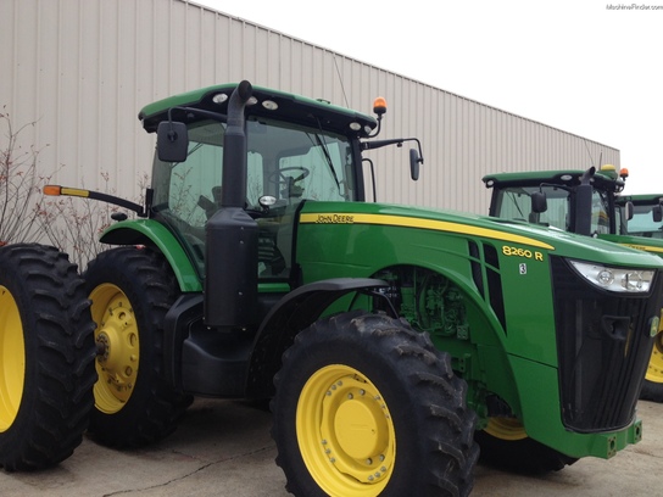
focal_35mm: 35
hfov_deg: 52.6
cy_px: 248
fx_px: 670
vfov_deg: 40.7
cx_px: 332
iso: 50
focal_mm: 4.28
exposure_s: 1/130
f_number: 2.4
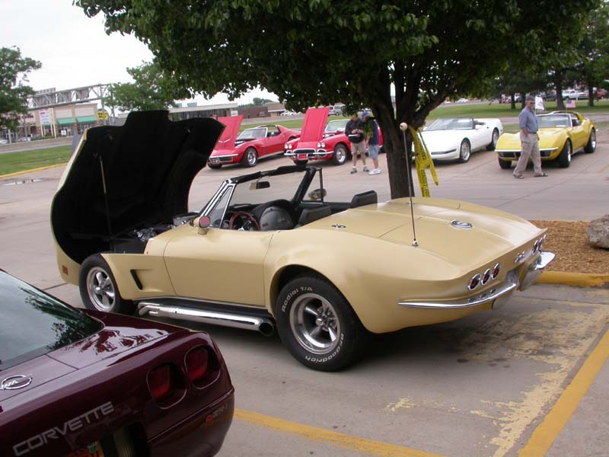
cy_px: 228
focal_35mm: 38
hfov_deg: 49.0
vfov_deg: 37.7
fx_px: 669
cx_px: 304
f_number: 5.3
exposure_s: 1/207
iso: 100
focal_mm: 7.85
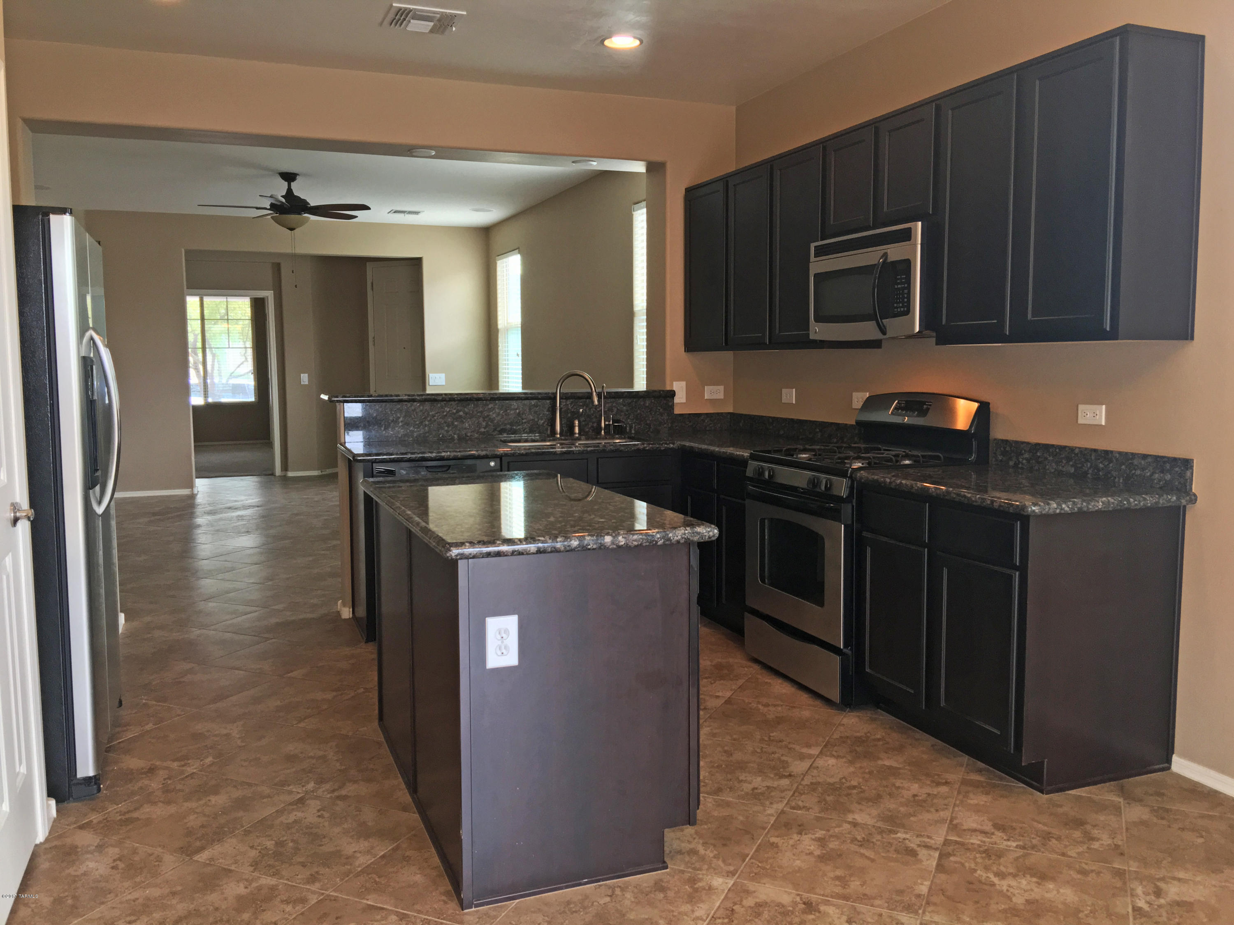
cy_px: 462
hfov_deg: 61.7
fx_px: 1034
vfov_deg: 48.2
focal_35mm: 29
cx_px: 617
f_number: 2.2
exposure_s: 1/33
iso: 80
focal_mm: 4.15
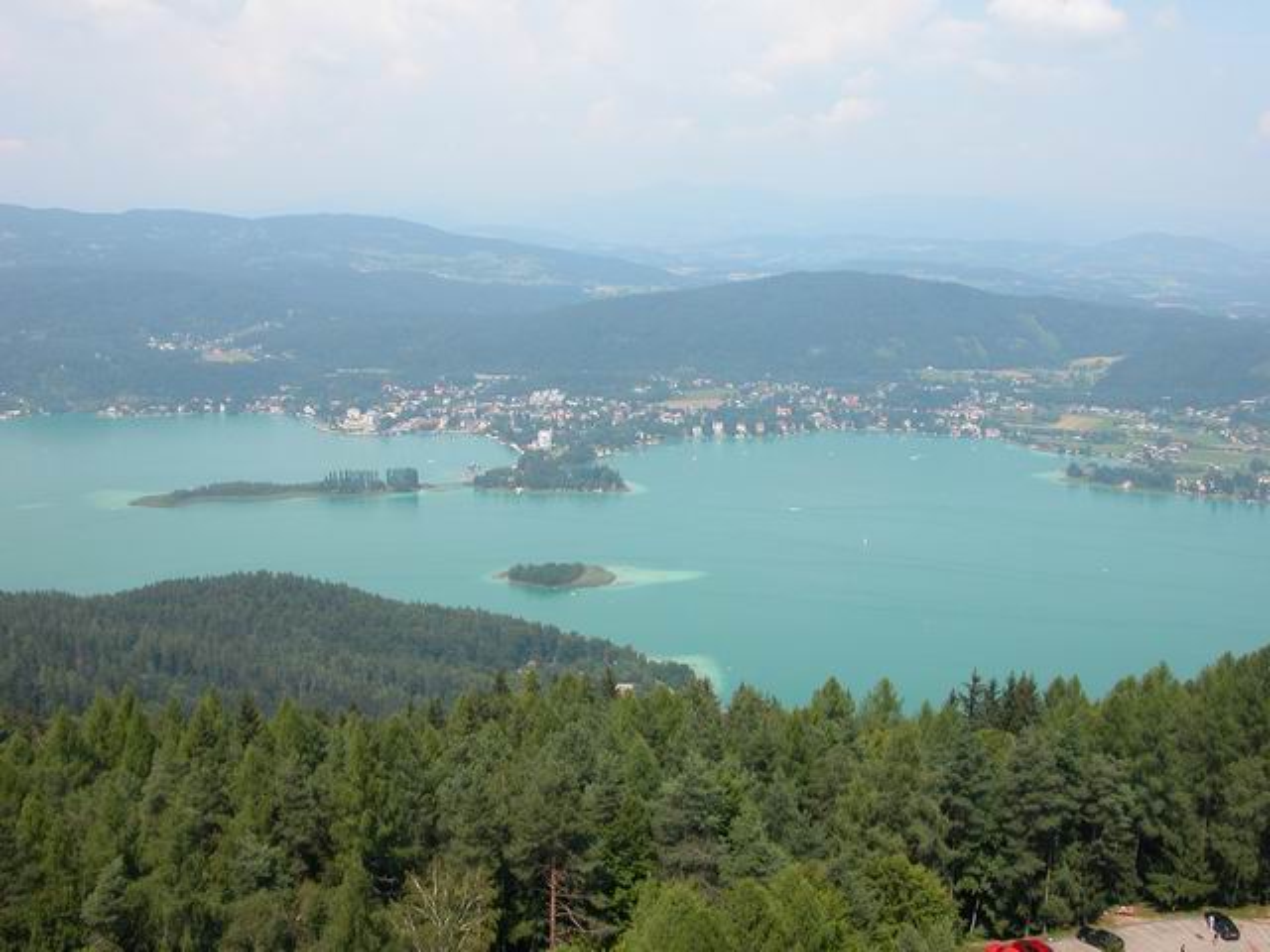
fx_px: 1284
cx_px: 635
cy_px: 476
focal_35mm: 35
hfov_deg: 52.6
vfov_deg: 40.7
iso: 100
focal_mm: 9
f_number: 6.3
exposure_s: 1/273
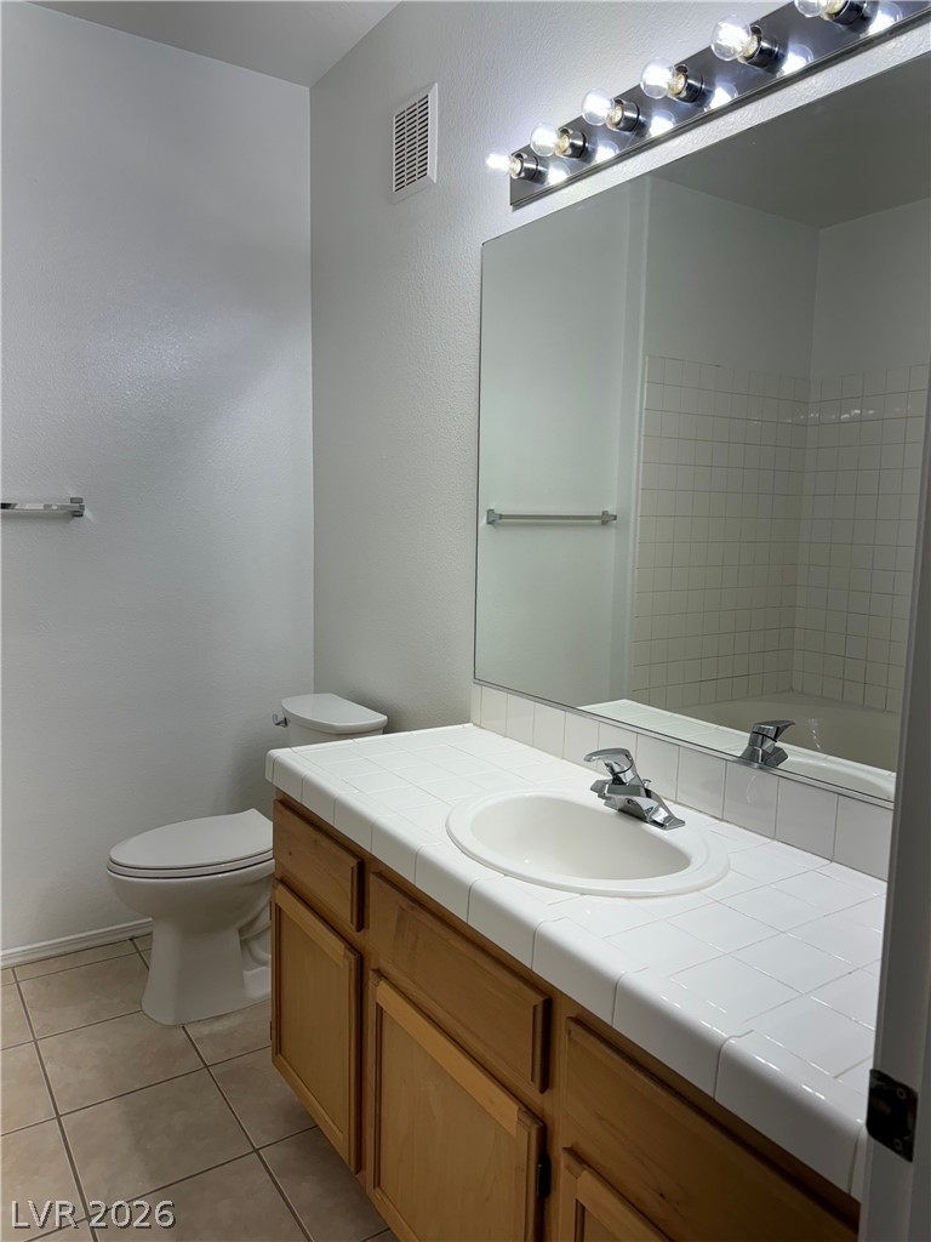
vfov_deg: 71.6
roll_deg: -0.6
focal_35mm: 24
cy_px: 621
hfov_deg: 56.8
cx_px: 466
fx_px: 861
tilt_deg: -7.0
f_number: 1.78
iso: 80
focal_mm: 6.86
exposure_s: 1/338
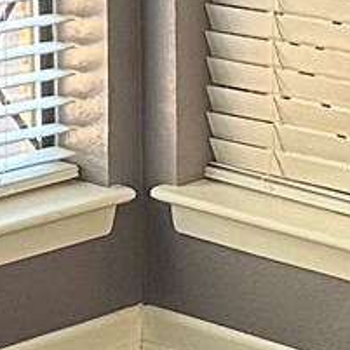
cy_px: 49
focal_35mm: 216
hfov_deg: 8.1
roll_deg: -0.1
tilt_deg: -11.3
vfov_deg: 8.1
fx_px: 2471
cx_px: 298
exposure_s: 1/60
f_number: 1.78
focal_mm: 6.86
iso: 200
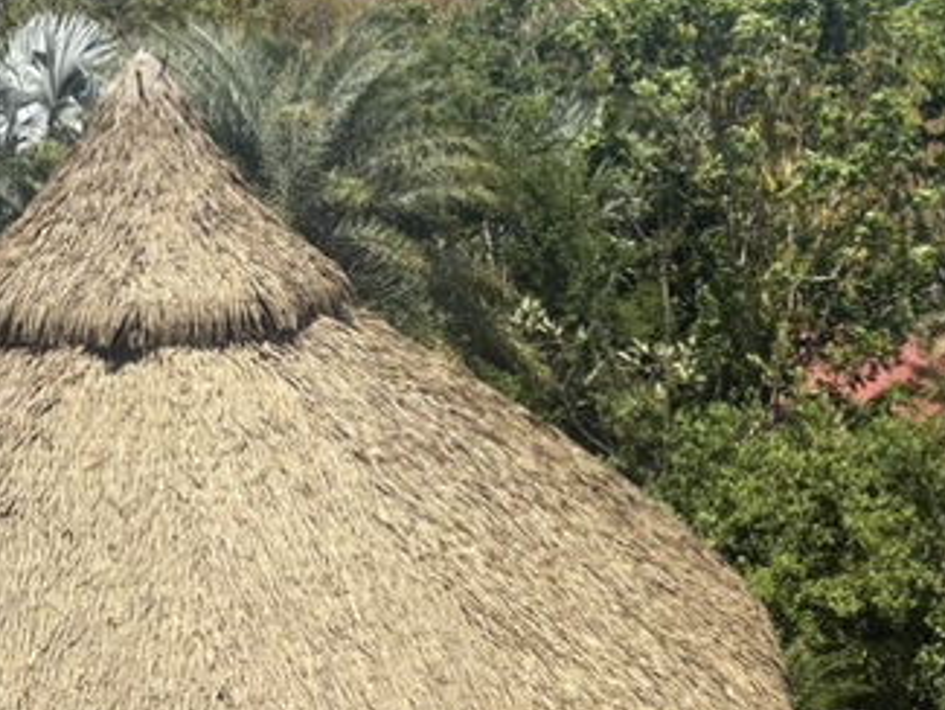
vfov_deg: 18.0
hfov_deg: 23.4
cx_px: 773
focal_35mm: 82
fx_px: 2239
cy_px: 282
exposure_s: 1/3448
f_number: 1.6
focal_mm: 5.96
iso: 50
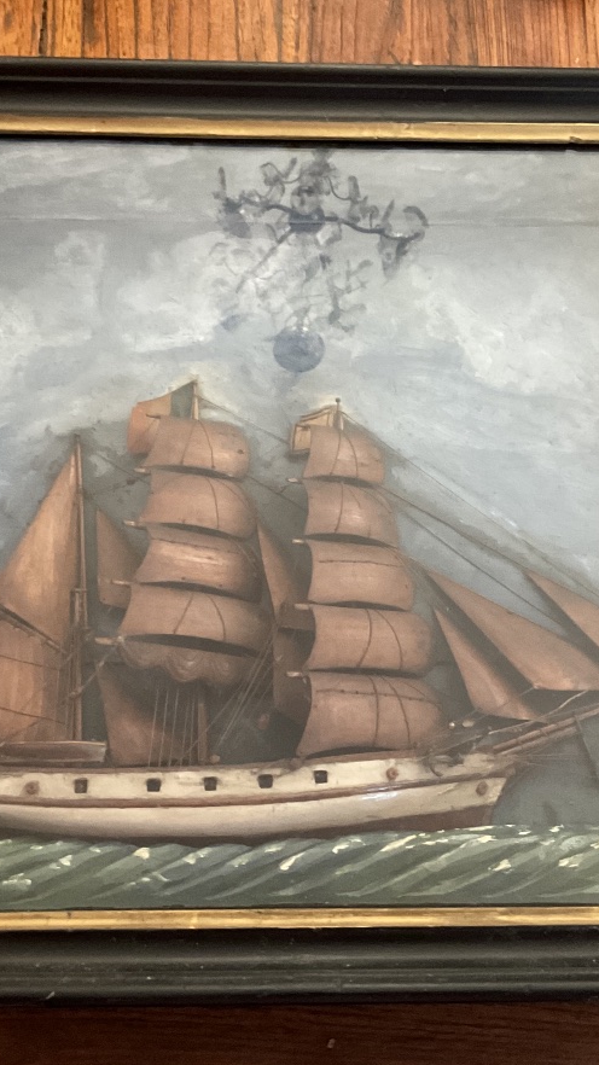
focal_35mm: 43
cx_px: 310
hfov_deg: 27.7
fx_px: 1214
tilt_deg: -68.8
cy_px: 539
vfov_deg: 47.4
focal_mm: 3
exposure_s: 1/30
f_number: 1.8
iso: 320
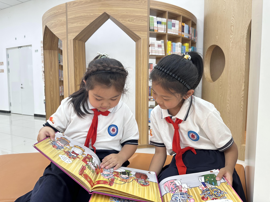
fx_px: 187
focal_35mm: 24
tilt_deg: -5.3
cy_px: 101
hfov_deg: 71.6
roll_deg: -0.2
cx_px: 135
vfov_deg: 56.8
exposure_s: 1/100
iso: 100
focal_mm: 6.86
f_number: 1.78
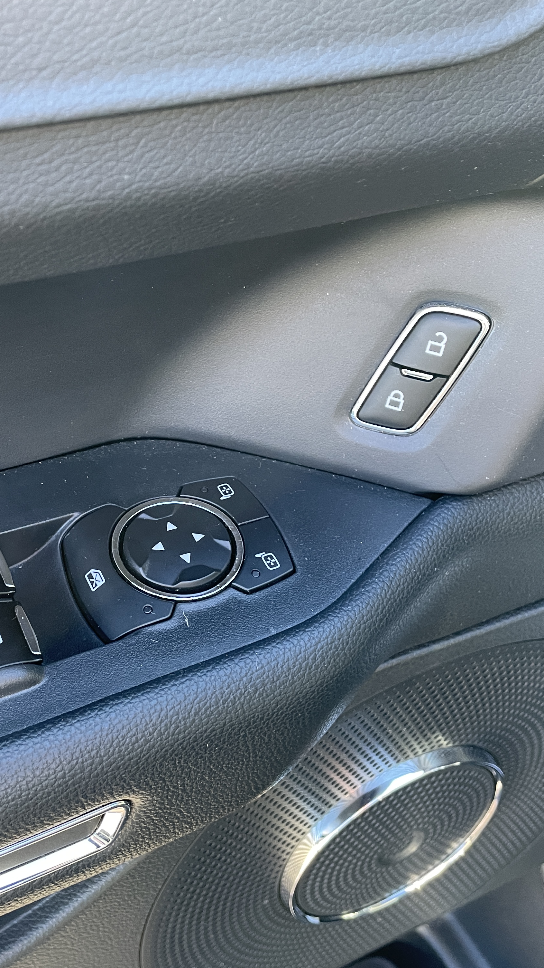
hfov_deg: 30.9
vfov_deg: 52.8
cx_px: 177
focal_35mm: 38
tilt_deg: -47.1
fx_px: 974
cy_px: 483
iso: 125
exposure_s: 1/95
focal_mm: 4.2
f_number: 1.6
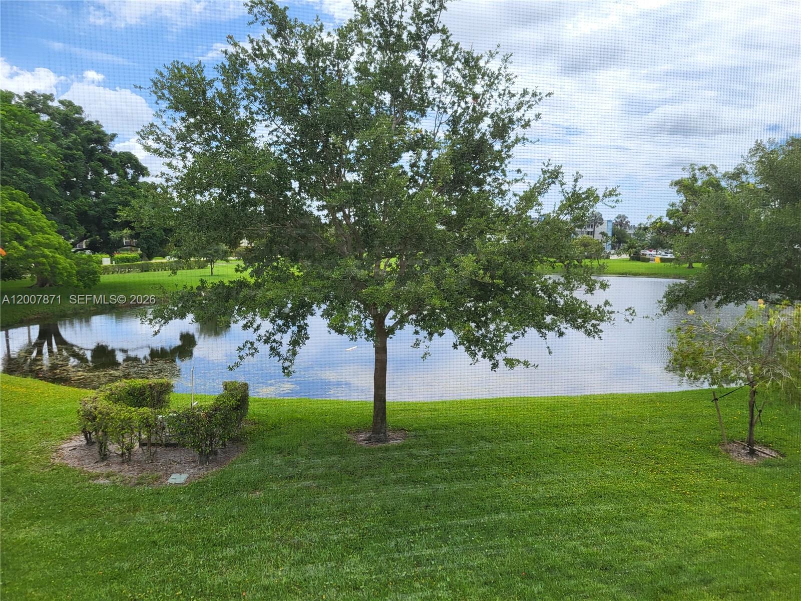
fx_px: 602
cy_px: 300
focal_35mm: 26
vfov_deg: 53.1
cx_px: 400
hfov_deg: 67.3
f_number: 1.8
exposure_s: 1/1269
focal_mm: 5.4
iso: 40
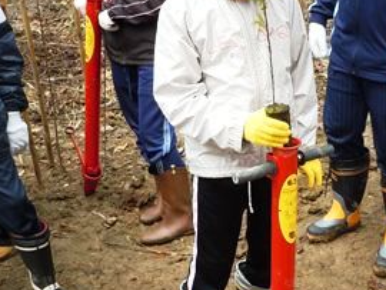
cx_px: 297
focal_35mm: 58
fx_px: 647
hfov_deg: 32.5
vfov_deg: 25.2
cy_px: 173
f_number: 3.7
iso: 100
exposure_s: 1/125
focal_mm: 5
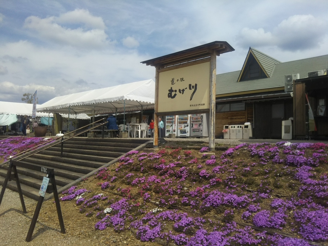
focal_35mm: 30
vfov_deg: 46.8
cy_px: 123
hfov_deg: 60.0
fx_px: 284
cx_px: 164
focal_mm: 4
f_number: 2.2
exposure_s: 1/1922
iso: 25
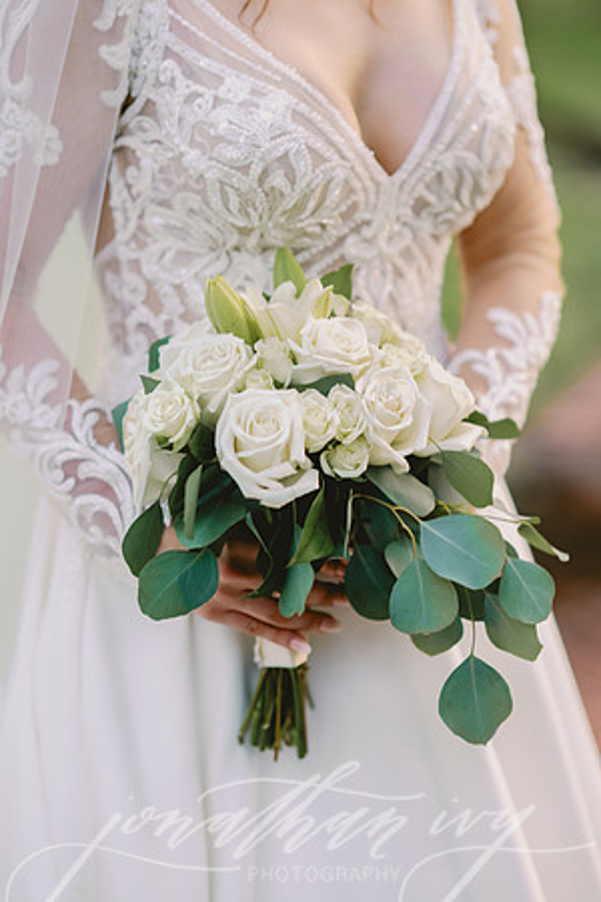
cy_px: 451
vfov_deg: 23.9
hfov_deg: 16.1
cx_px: 300
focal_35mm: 85
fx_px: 2128
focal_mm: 85
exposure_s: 1/250
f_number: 2
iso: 1250
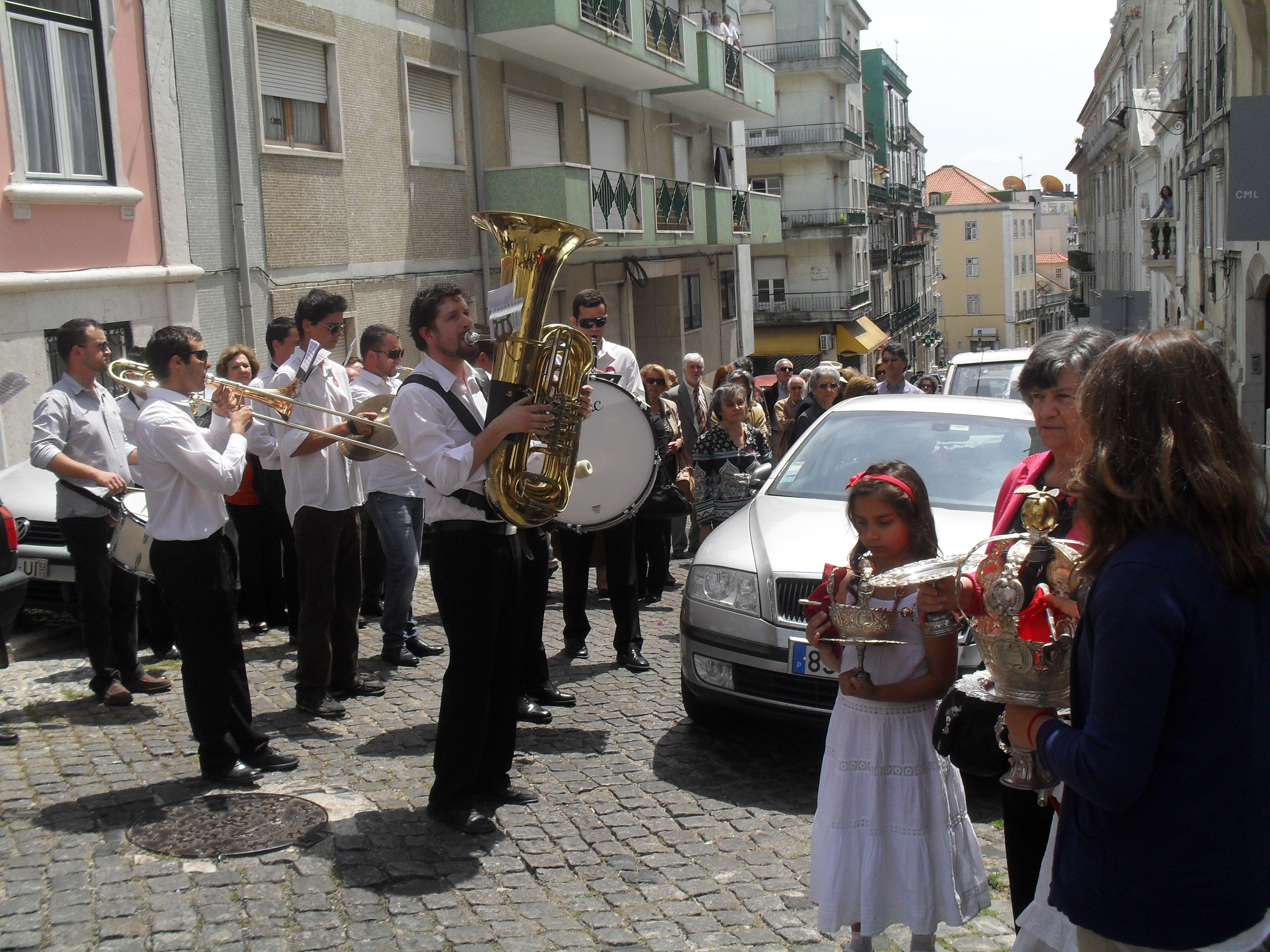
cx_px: 635
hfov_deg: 52.6
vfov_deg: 40.7
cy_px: 476
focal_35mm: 35
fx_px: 1284
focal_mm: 6.3
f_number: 8.4
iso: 100
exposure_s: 1/180
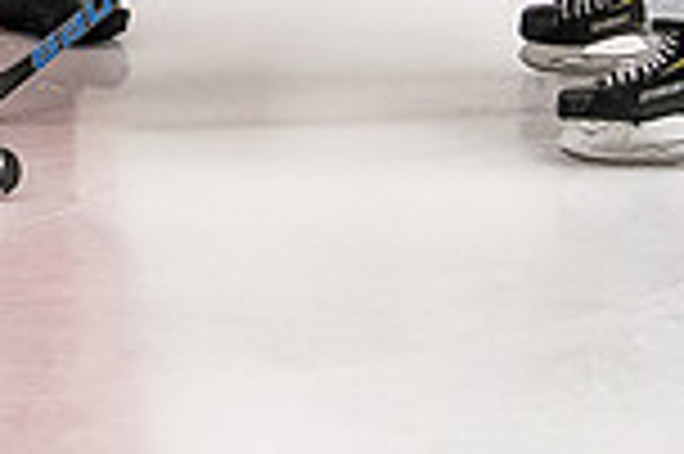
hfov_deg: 9.6
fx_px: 4024
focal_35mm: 212
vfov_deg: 6.3
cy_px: -499
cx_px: -124
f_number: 5
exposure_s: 1/250
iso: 1600
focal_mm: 28
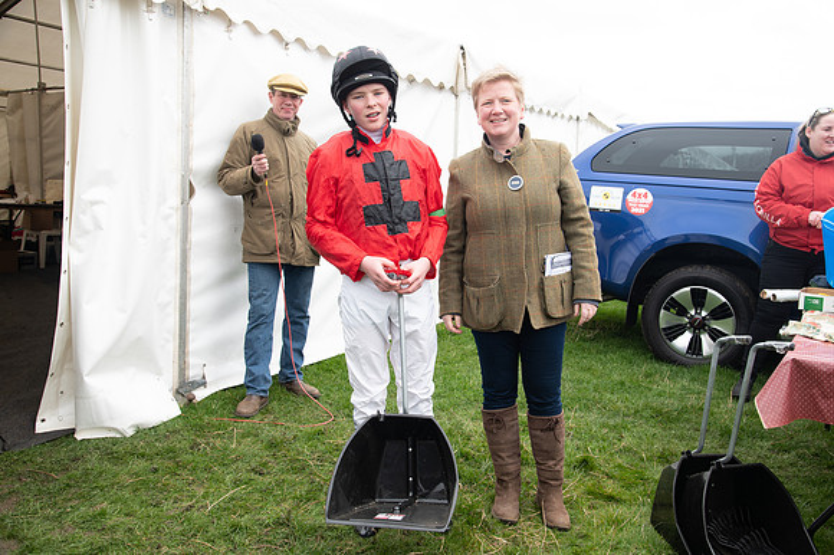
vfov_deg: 41.1
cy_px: 278
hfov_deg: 58.7
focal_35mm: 32
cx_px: 417
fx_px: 741
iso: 200
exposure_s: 1/125
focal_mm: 32
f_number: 5
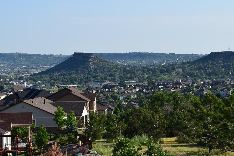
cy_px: 64
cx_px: 129
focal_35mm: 113
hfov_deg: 18.1
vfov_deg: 12.1
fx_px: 734
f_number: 11
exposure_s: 1/500
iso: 360
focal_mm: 52
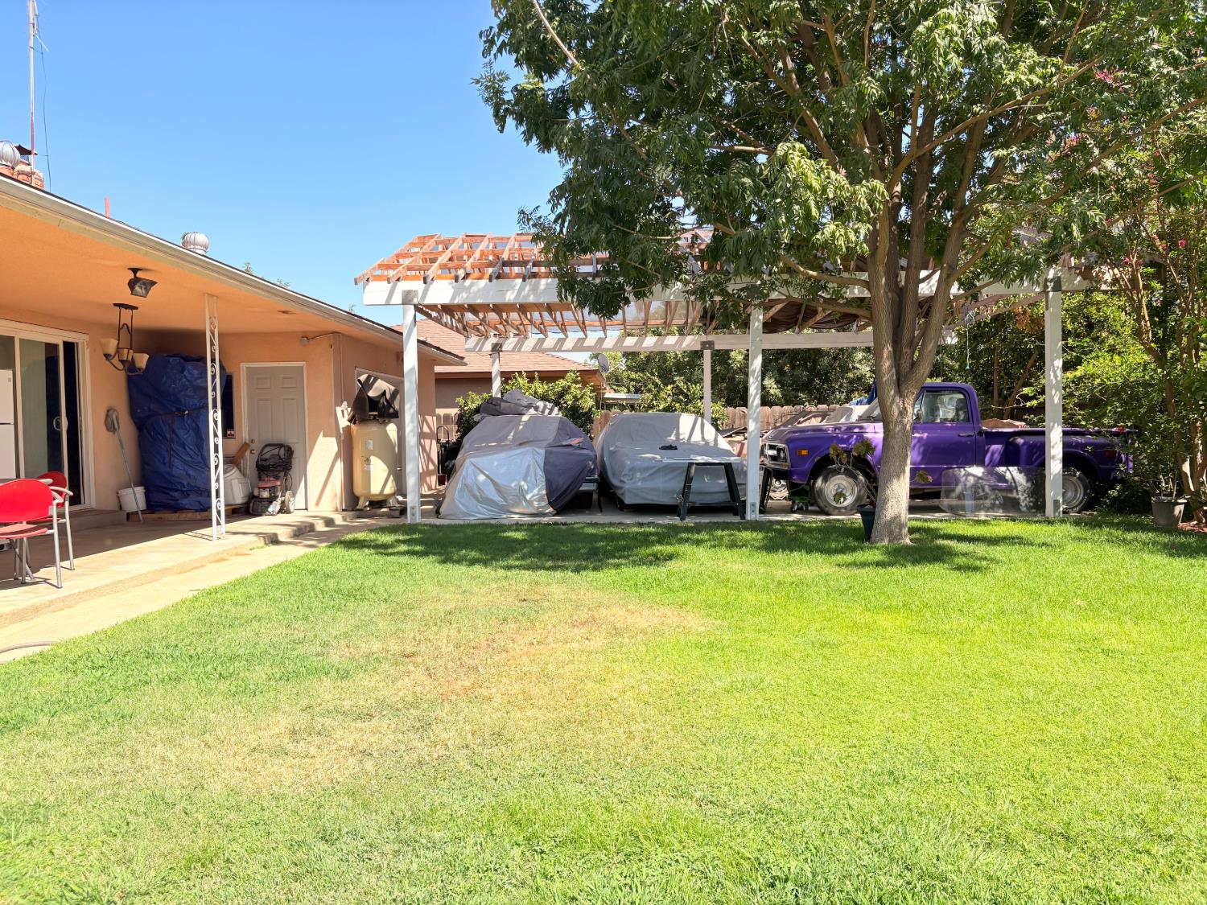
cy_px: 452
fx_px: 907
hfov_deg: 67.3
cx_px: 604
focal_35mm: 26
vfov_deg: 53.1
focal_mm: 5.96
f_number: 1.6
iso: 50
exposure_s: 1/2012
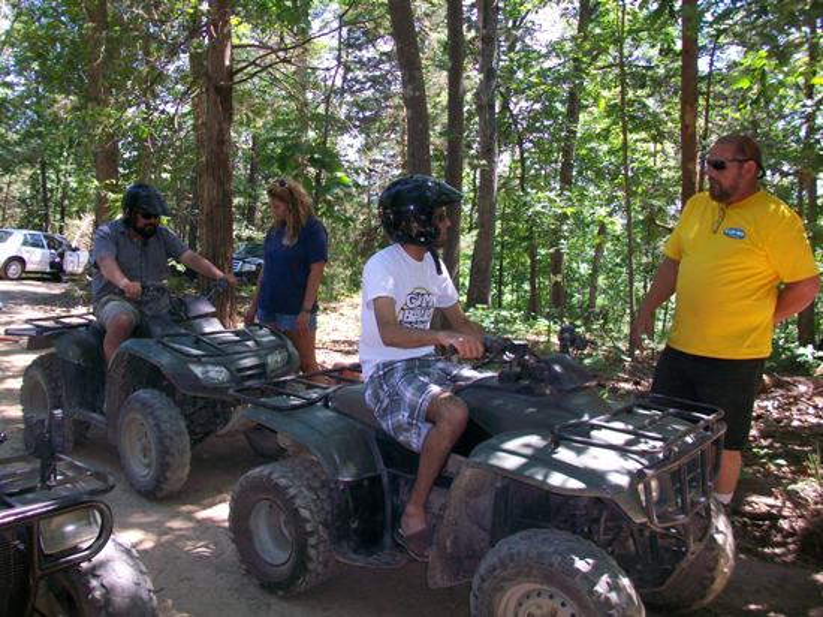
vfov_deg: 44.1
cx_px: 412
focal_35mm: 32
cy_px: 308
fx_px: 760
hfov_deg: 56.8
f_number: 2.8
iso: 64
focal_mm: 5.7
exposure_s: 1/100
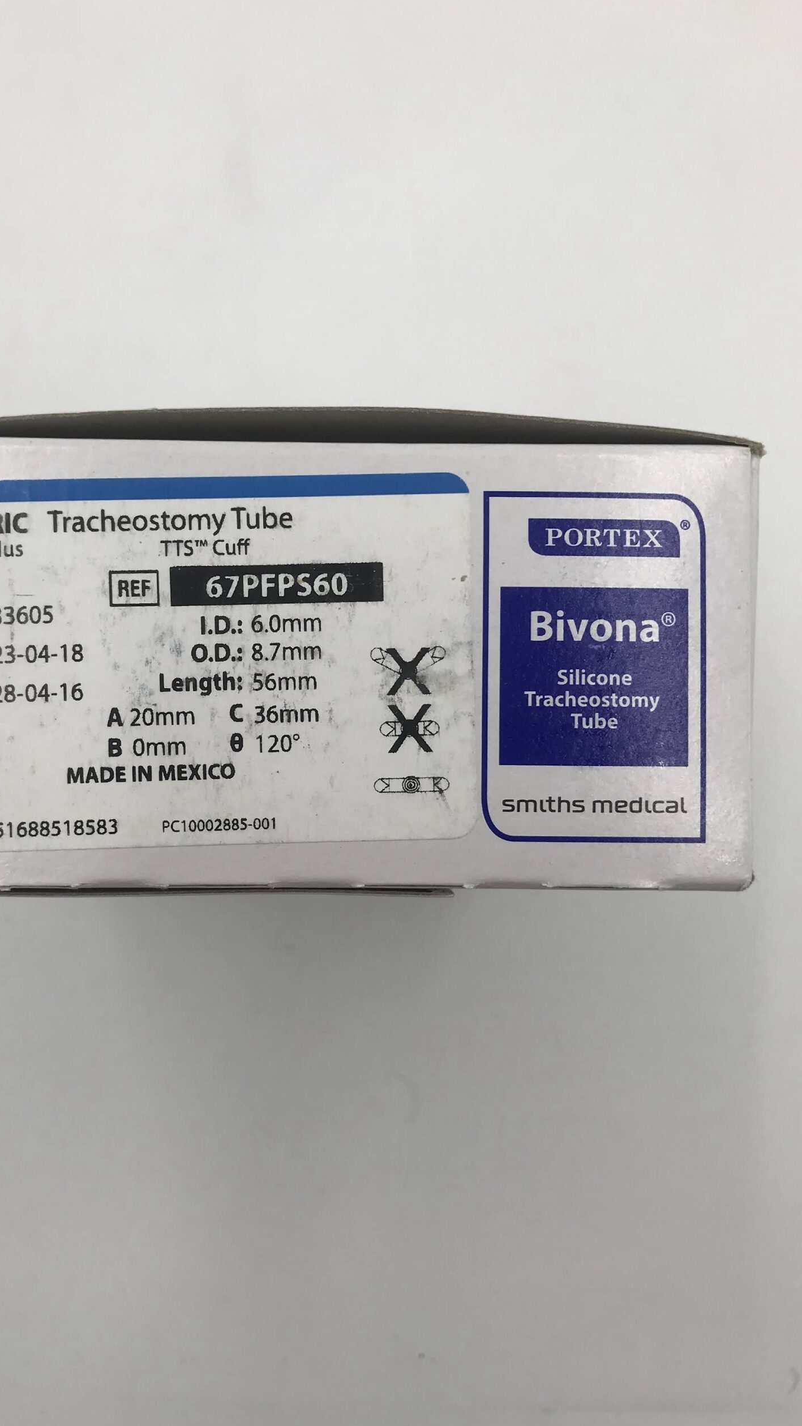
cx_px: 295
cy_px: 713
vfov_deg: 62.6
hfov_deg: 37.5
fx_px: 1172
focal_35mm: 31
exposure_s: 1/237
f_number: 1.8
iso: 20
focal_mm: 3.99
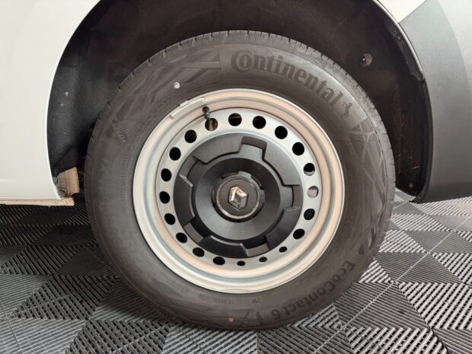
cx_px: 236
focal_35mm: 24
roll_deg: -0.9
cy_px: 177
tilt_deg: -13.9
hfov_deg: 71.6
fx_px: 327
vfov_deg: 56.8
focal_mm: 6.76
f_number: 1.78
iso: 125
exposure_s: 1/50
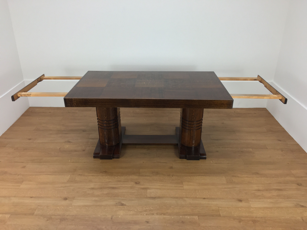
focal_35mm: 29
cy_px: 115
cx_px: 154
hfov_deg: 61.7
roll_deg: -0.5
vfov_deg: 48.2
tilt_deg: -25.7
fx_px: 257
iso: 40
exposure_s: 1/33
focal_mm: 4.15
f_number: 2.2
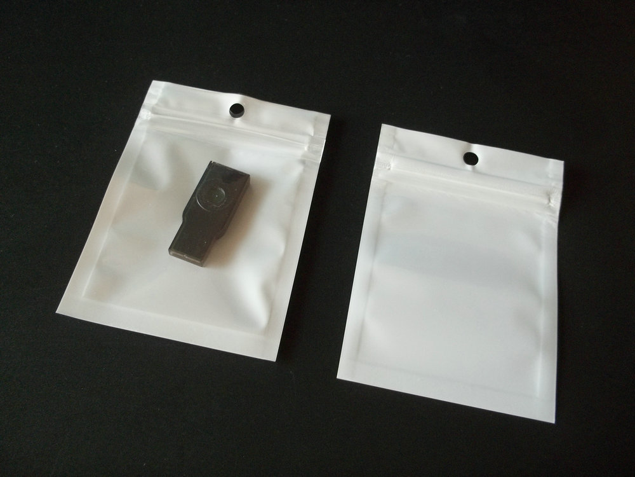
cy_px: 238
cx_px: 318
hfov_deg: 51.4
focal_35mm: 36
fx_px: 660
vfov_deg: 39.7
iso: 160
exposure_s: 1/20
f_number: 3.1
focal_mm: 6.5
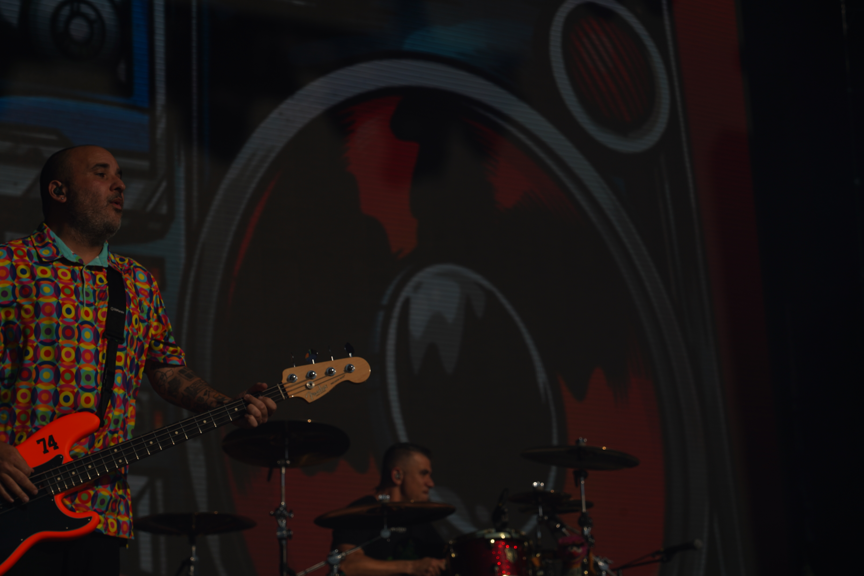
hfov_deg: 19.5
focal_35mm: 105
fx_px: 2520
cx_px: 432
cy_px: 288
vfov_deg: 13.0
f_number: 8
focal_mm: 105
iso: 100
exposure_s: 1/1600
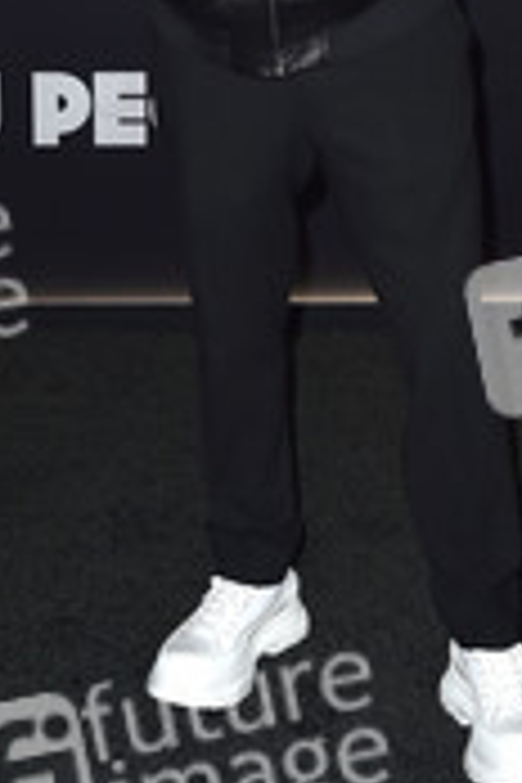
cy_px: 86
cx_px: 290
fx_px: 2197
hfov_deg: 13.6
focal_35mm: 101
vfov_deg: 19.8
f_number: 6.3
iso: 400
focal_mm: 44
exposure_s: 1/250
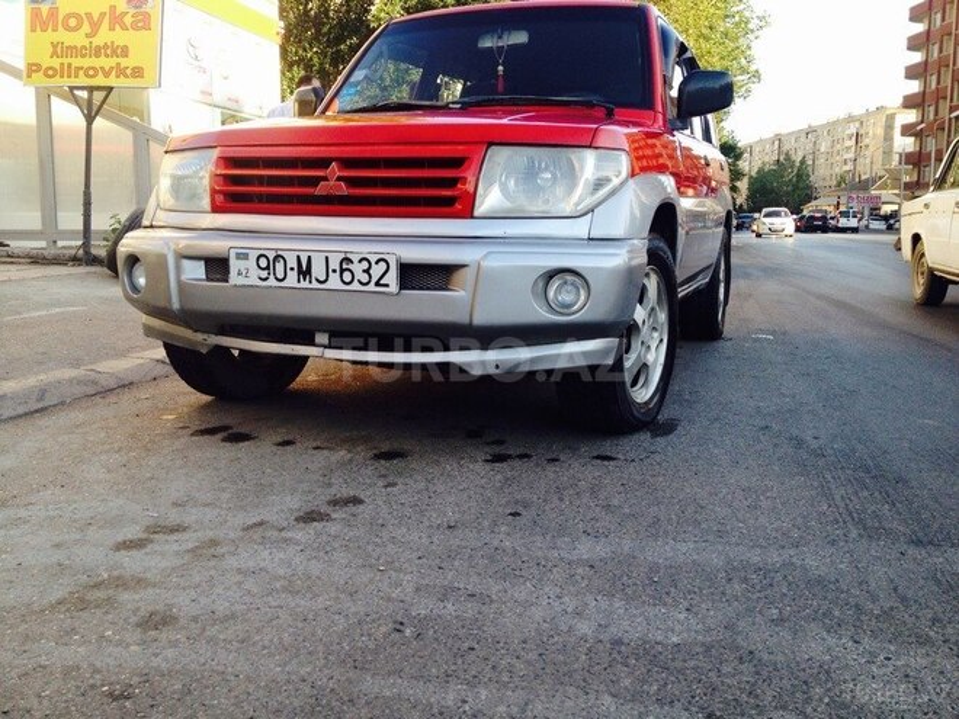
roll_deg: -0.5
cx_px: 480
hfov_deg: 52.6
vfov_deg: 40.7
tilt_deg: -10.7
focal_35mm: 35
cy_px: 360
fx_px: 970
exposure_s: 1/186
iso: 50
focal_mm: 4.28
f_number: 2.4
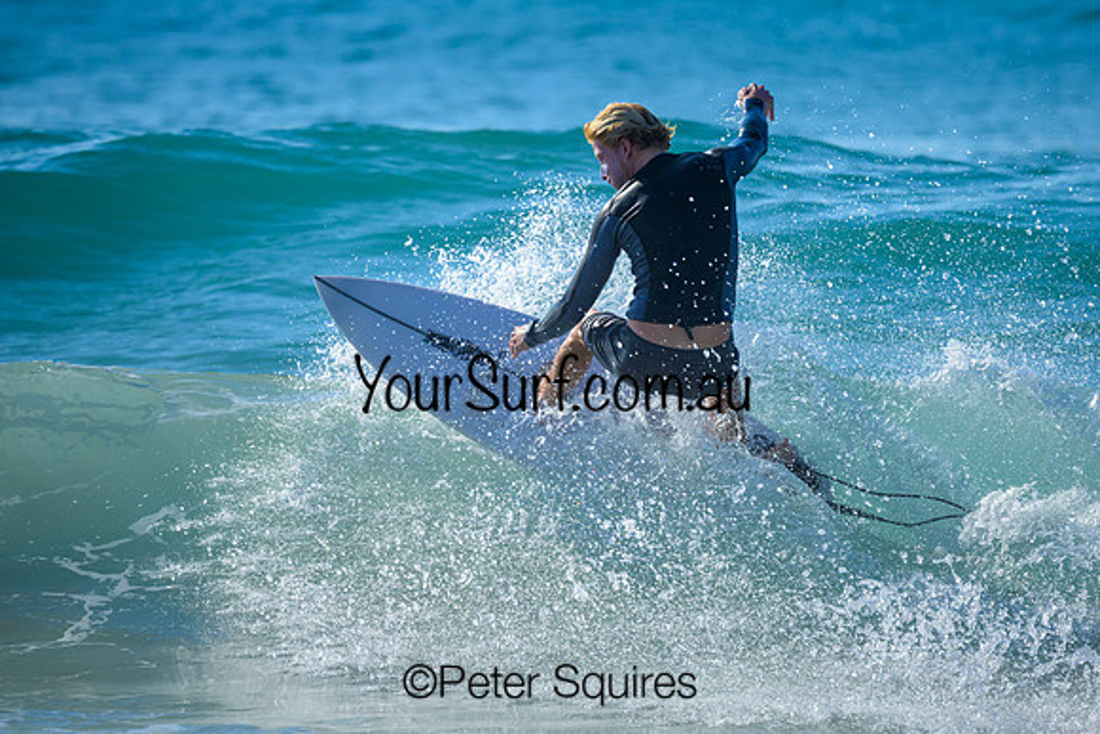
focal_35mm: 963
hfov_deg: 2.1
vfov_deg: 1.4
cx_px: 662
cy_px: 292
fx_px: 29433
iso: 280
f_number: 6.3
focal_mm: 800
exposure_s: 1/2500
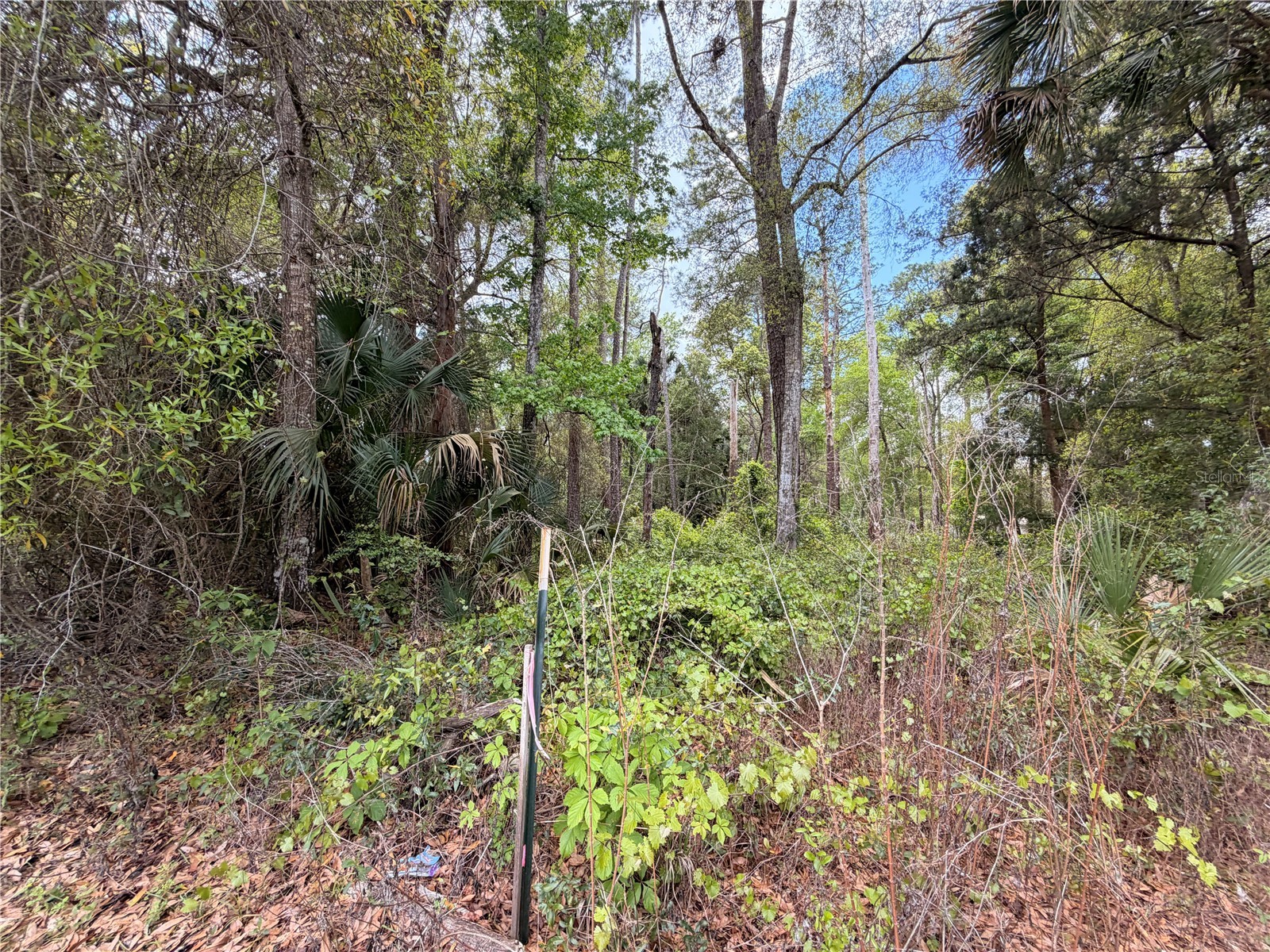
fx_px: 514
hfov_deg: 102.1
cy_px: 476
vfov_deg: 85.7
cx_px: 635
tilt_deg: +5.0
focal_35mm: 14
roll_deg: -1.0
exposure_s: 1/200
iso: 50
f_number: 2.2
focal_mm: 2.22
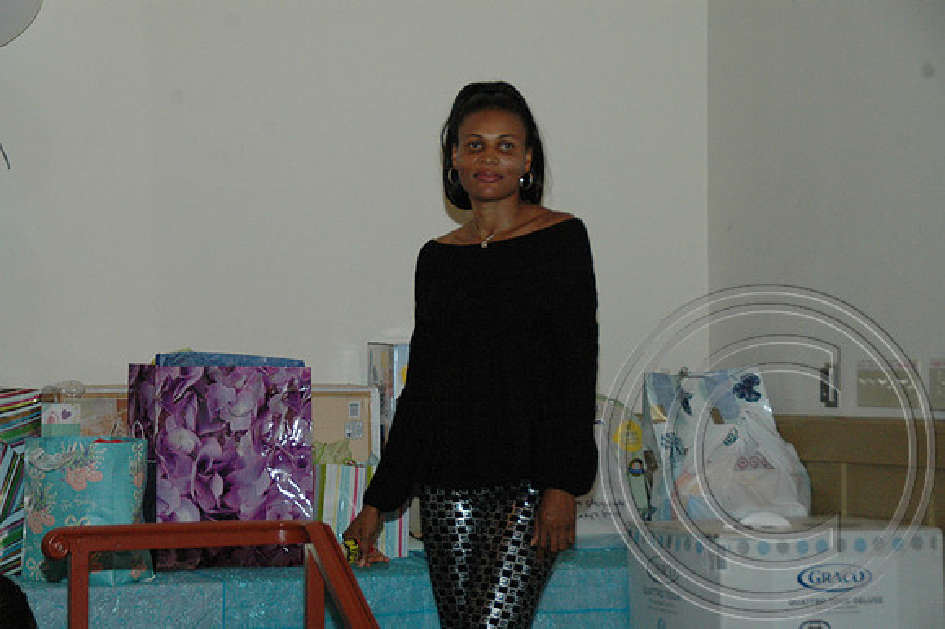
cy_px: 314
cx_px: 472
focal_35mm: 98
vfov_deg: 14.0
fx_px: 2558
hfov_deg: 20.9
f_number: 5.6
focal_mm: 65
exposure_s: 1/60
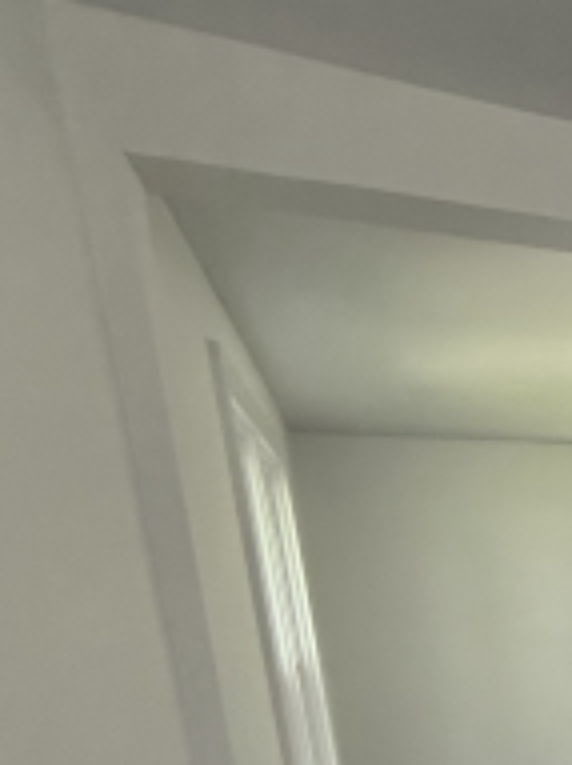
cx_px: 948
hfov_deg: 22.1
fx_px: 1081
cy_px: 883
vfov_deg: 33.0
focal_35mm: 49
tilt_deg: -15.2
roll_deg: -0.1
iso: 160
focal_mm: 2.22
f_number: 2.2
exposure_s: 1/99
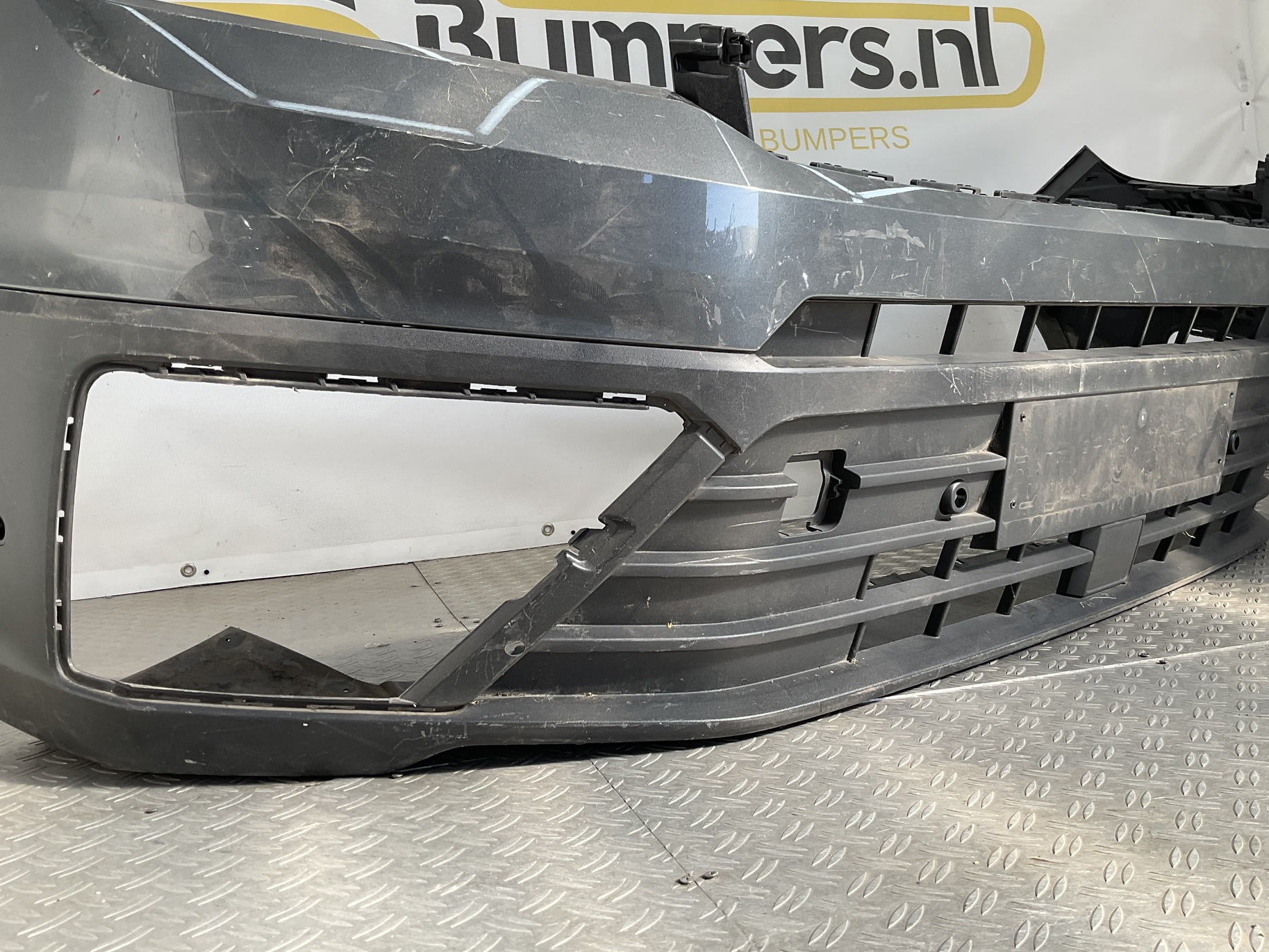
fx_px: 1173
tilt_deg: -3.0
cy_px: 442
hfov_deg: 56.8
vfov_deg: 44.1
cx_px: 660
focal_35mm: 32
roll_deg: +2.6
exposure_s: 1/274
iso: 16
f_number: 1.8
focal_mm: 3
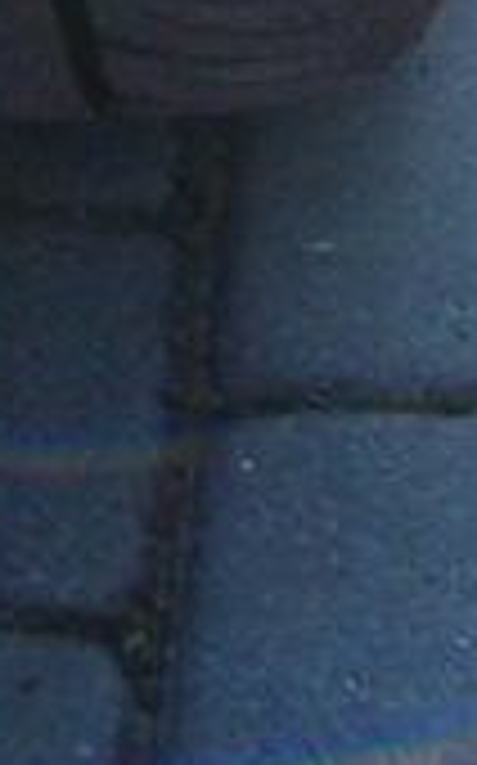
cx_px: -50
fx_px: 7501
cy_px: -1314
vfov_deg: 5.6
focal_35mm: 360
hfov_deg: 3.6
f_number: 3.2
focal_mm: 8
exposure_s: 1/180
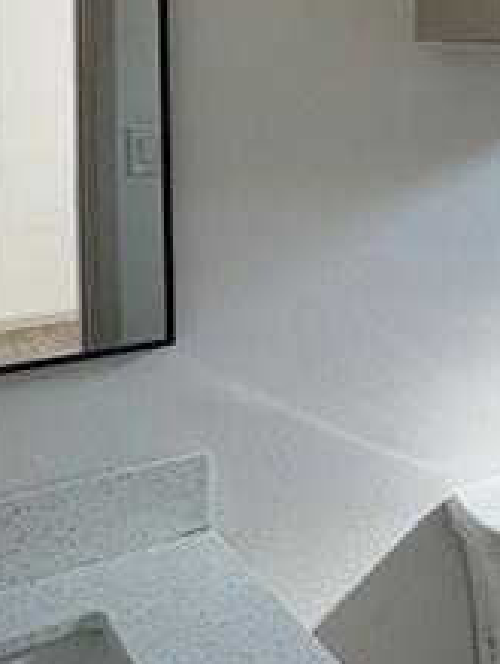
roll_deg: -1.2
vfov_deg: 37.2
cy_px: 115
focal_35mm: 49
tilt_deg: -3.1
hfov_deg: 21.6
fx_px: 941
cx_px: 855
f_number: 2.2
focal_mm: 2.22
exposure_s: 1/99
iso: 125
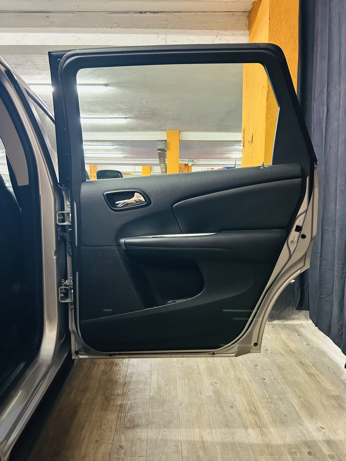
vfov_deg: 67.3
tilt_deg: -6.7
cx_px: 173
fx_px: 347
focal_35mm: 26
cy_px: 230
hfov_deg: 53.1
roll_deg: -0.9
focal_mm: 5.7
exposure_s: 1/33
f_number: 1.5
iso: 400
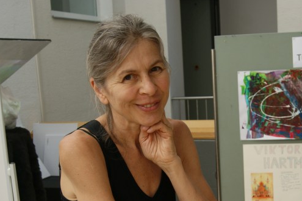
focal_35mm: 68
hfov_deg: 29.4
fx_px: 570
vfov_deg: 19.8
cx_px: 210
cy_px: 157
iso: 100
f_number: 5.6
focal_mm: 28
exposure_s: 1/60
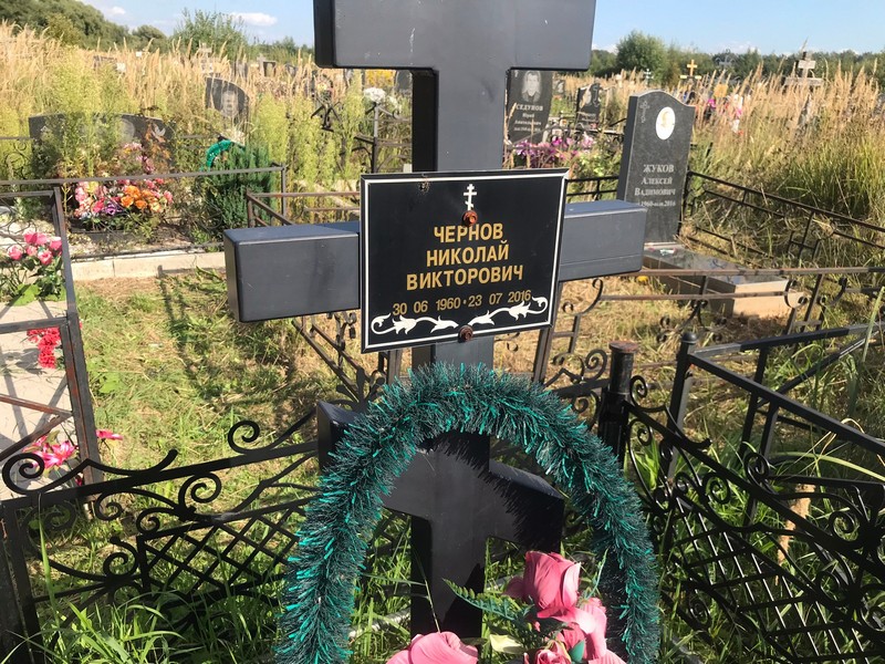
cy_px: 332
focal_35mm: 28
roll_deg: -1.6
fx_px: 716
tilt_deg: -21.0
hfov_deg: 63.4
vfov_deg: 49.7
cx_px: 442
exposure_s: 1/1350
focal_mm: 3.99
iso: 20
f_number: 1.8
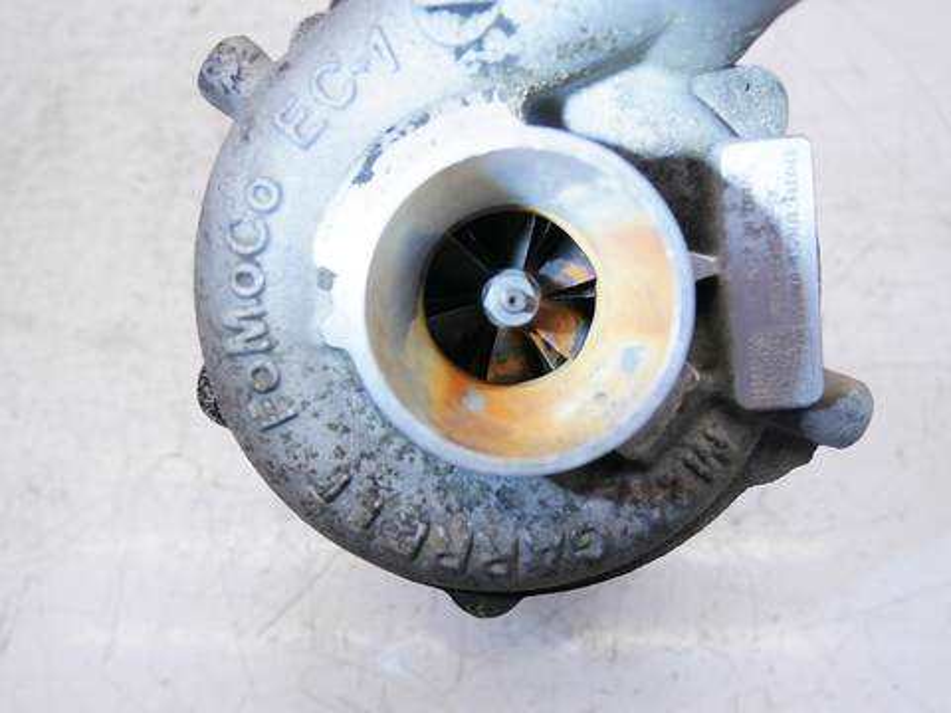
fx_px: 769
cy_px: 356
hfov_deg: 63.4
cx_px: 476
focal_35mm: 28
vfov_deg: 49.7
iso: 200
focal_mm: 14
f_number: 3.6
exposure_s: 1/100
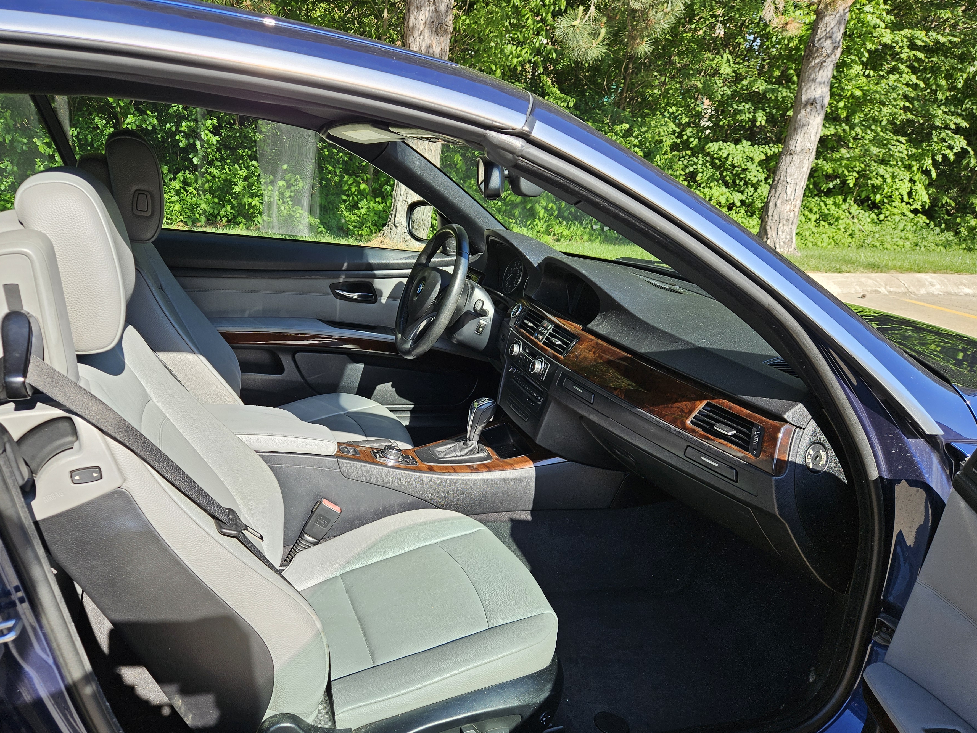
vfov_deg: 52.9
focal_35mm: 26
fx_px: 734
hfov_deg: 67.1
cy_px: 410
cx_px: 431
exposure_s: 1/481
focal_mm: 5.4
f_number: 1.8
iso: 25
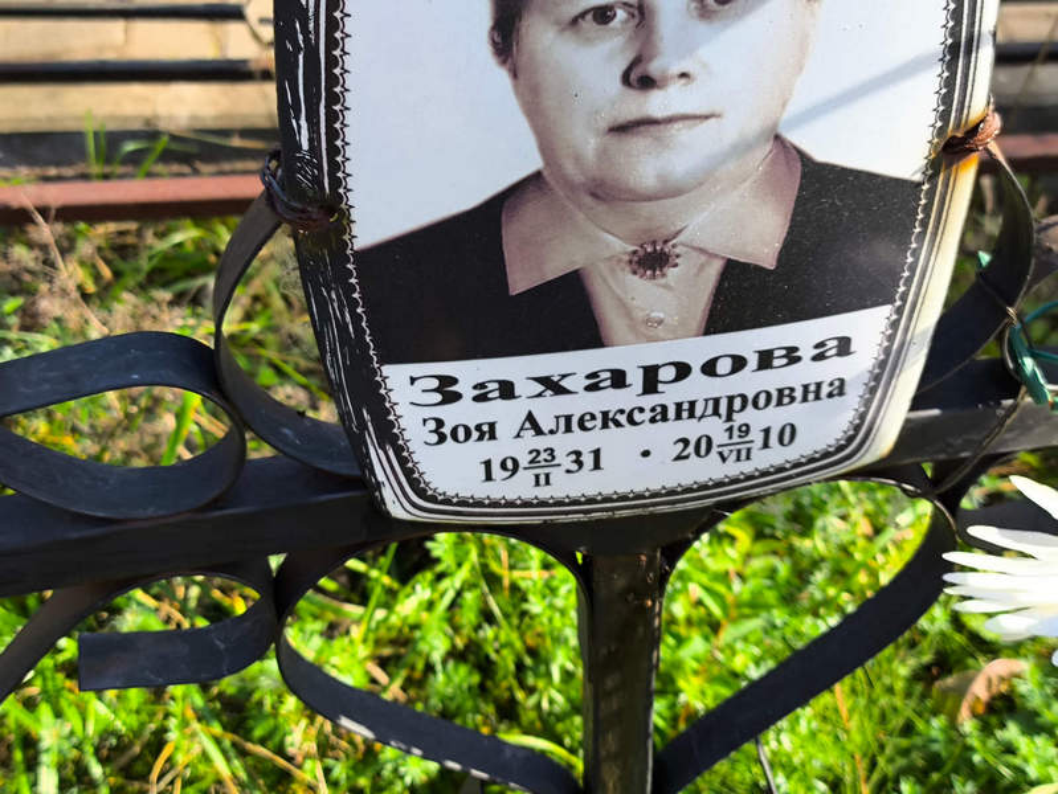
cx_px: 529
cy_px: 397
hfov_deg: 38.2
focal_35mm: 50
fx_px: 1529
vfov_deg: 29.1
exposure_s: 1/432
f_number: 1.7
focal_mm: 4.71
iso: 50
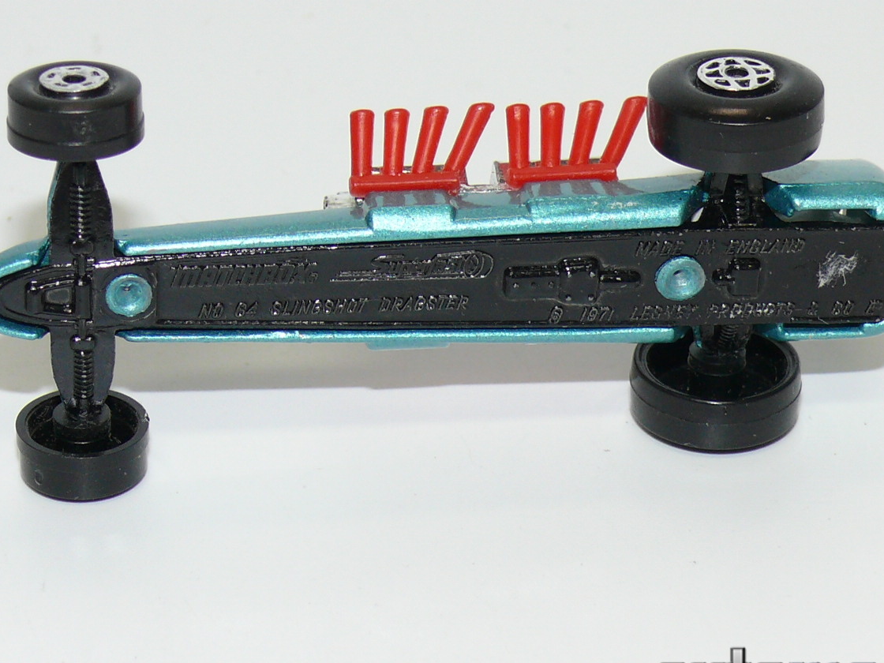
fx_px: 3831
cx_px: 466
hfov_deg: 13.2
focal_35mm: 150
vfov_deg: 9.9
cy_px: 272
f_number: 4
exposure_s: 1/30
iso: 100
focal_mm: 13.7
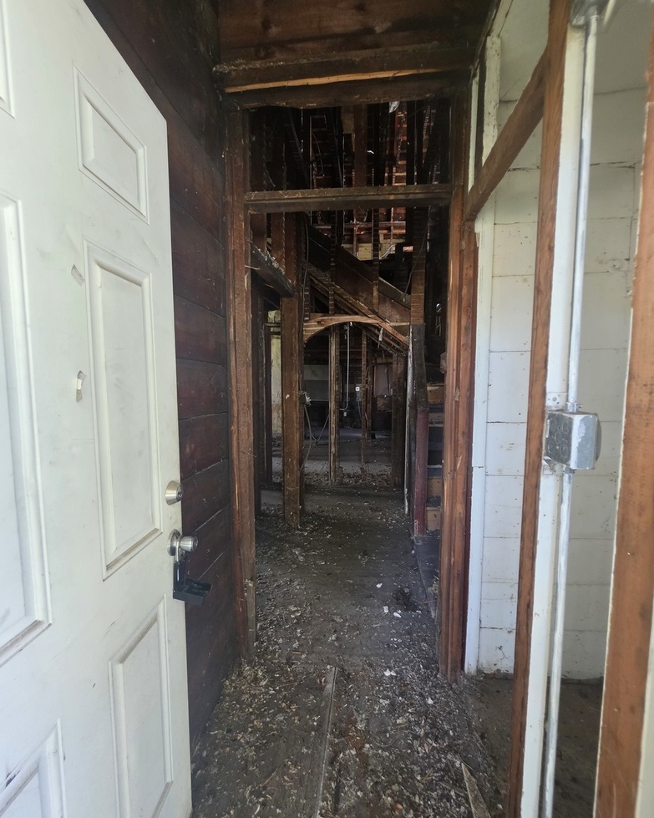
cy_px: 419
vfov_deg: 100.7
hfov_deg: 88.0
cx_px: 336
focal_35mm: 14
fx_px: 339
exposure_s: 1/100
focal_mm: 2.2
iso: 250
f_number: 1.9
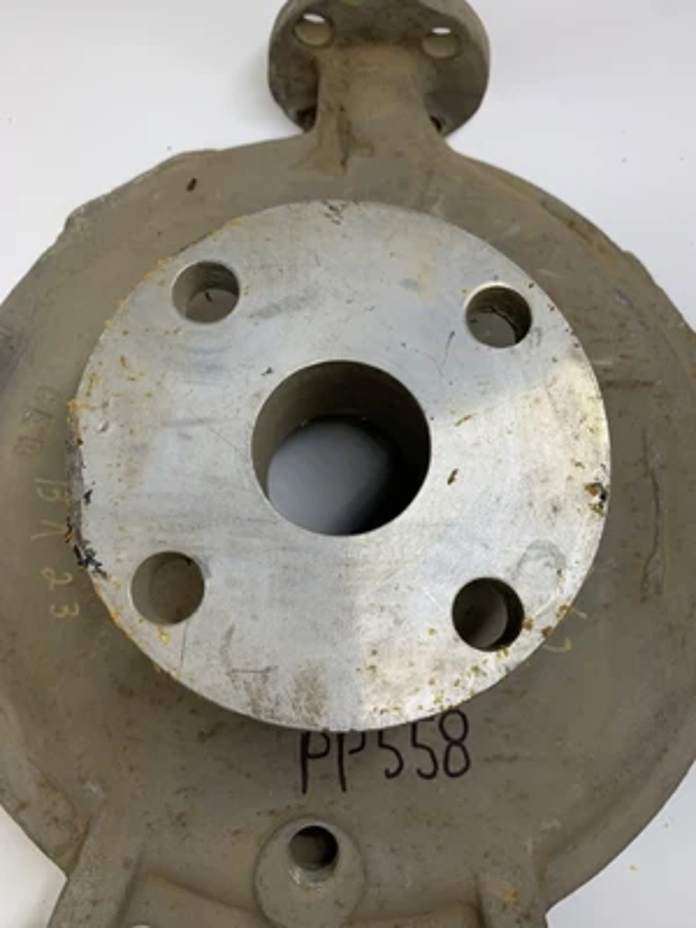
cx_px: 348
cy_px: 464
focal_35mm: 26
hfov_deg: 53.1
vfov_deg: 67.3
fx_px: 697
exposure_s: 1/121
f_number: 1.8
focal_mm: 4.25
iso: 32
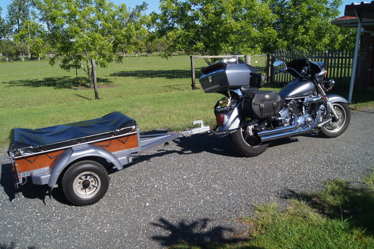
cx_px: 187
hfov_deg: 62.0
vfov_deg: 43.5
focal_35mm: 30
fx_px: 311
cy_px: 124
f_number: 10
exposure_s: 1/160
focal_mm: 20
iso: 100
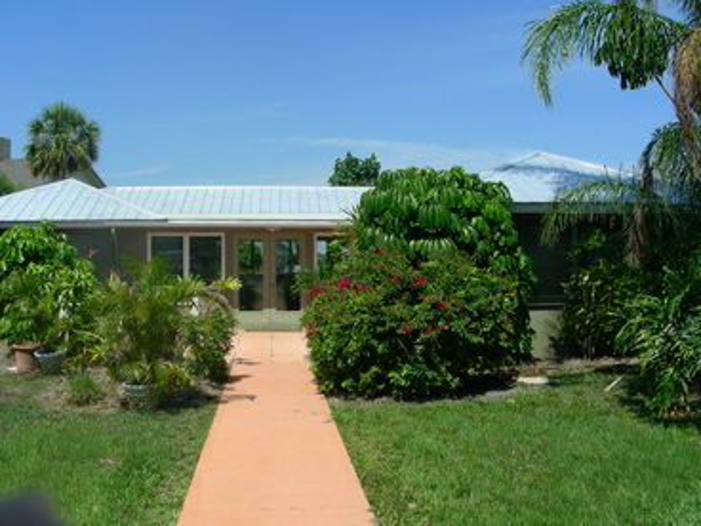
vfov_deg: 37.7
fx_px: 770
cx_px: 350
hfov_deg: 49.0
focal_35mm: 38
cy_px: 263
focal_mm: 6.3
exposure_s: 1/487
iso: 50
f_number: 5.6
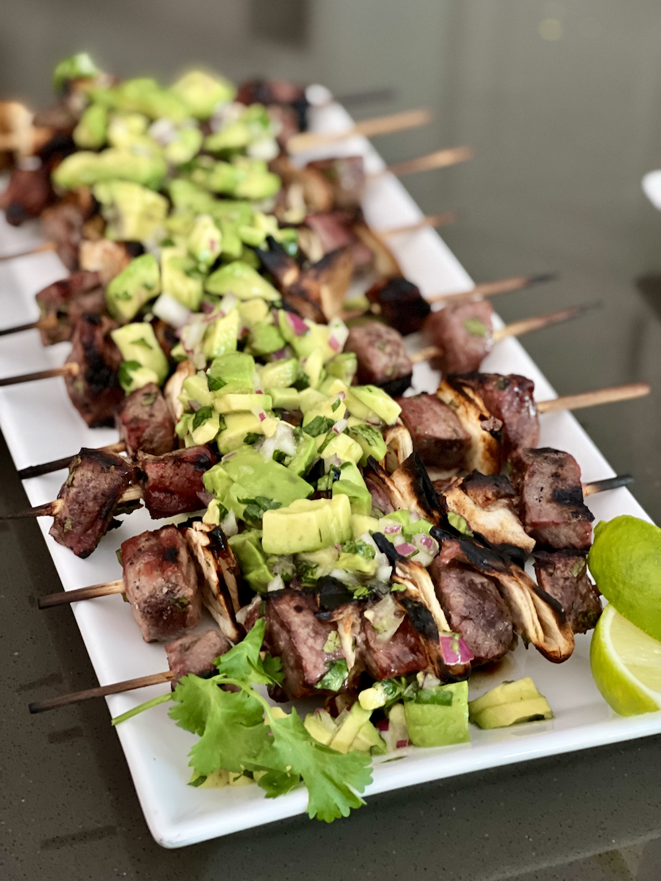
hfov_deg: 19.1
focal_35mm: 77
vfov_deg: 25.3
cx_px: 330
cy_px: 440
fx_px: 1960
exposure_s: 1/24
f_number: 2.8
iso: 400
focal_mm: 9
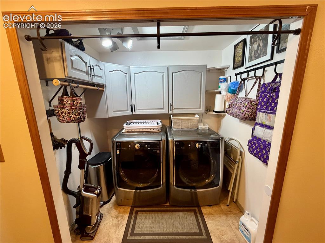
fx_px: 131
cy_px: 122
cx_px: 162
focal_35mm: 14
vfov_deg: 85.6
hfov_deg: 102.1
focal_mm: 2.22
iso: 320
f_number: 2.2
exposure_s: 1/60
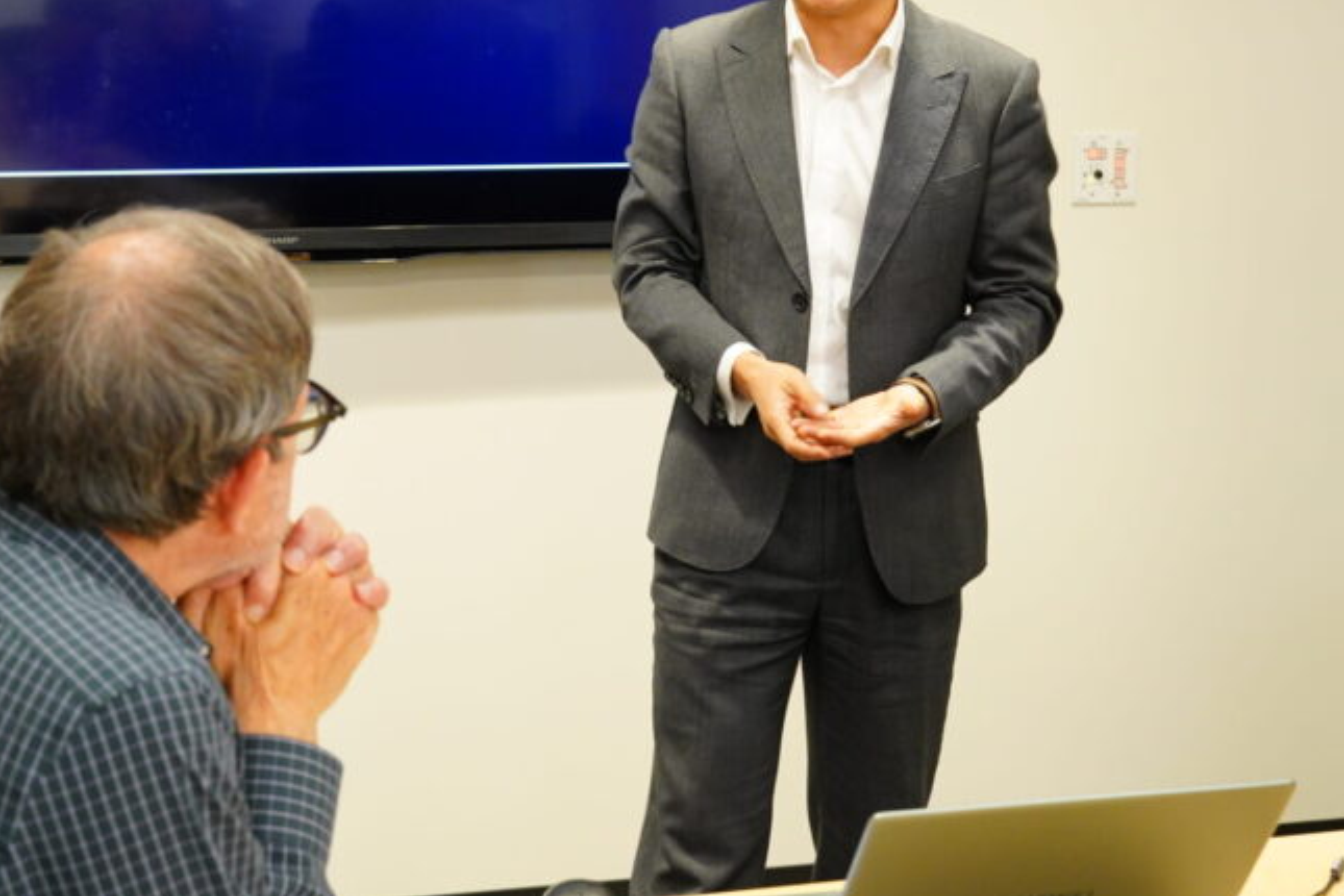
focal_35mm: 73
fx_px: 2725
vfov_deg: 18.5
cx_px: 511
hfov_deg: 27.6
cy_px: 222
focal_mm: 46
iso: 2500
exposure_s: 1/50
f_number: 5.6
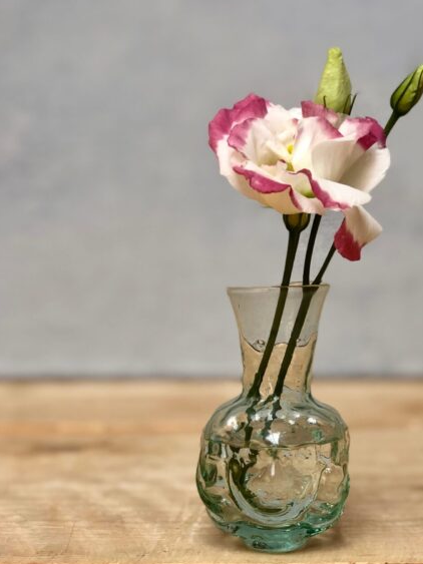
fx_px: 1320
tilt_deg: -6.1
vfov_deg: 24.1
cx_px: 282
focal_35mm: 81
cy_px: 297
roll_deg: +0.9
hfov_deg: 18.2
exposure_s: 1/30
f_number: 2.8
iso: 25
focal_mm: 6.6
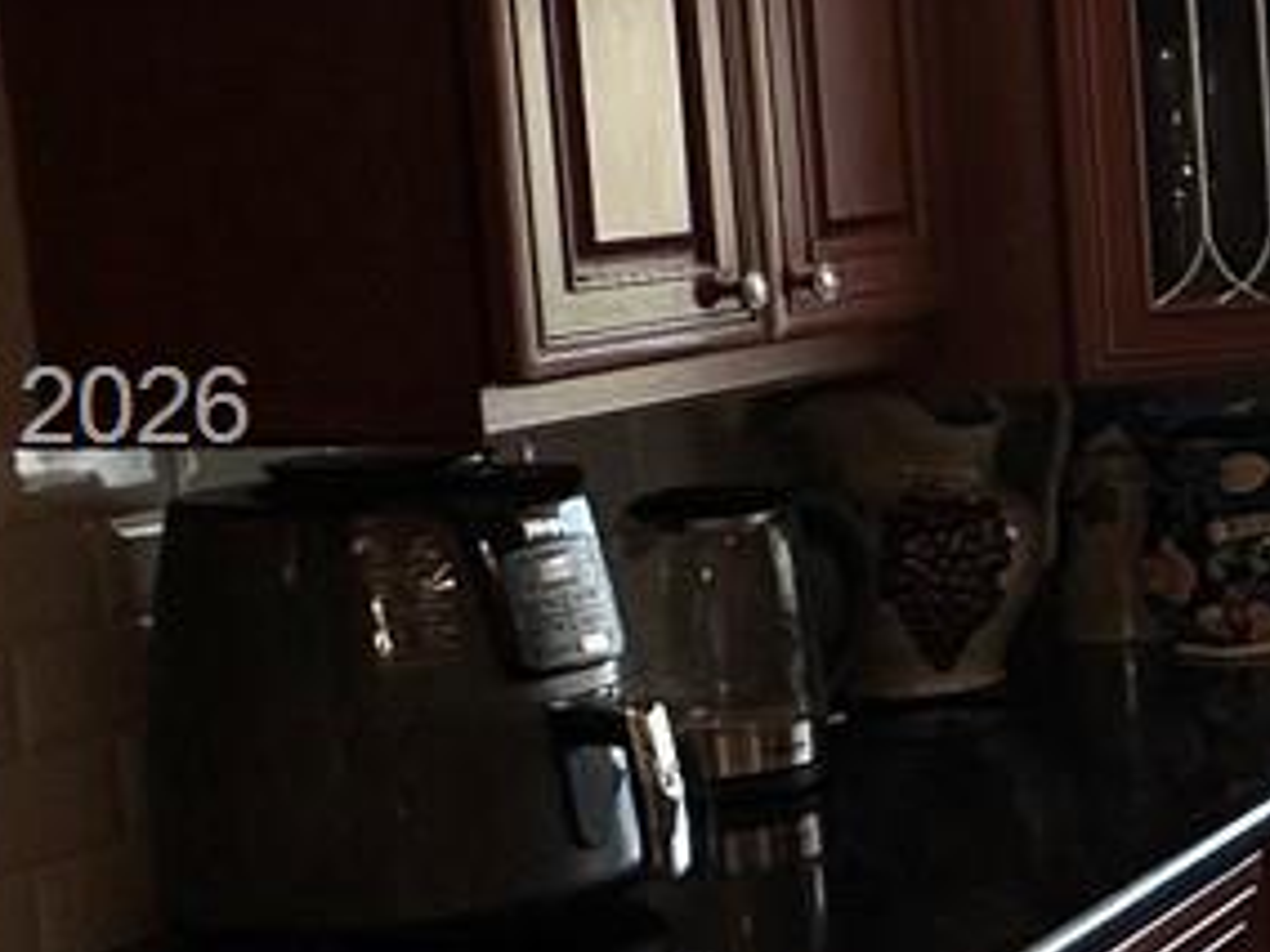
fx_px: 2898
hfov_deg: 18.1
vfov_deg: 18.7
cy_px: 416
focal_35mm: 79
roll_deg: +0.5
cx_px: 2437
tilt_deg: -6.9
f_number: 2.2
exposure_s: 1/183
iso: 40
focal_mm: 2.22
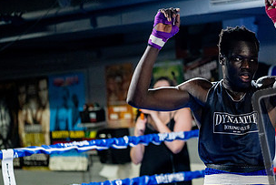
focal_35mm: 128
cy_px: 106
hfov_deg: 15.8
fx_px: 982
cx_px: 254
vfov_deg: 10.7
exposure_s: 1/1000
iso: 4000
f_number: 2
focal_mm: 67
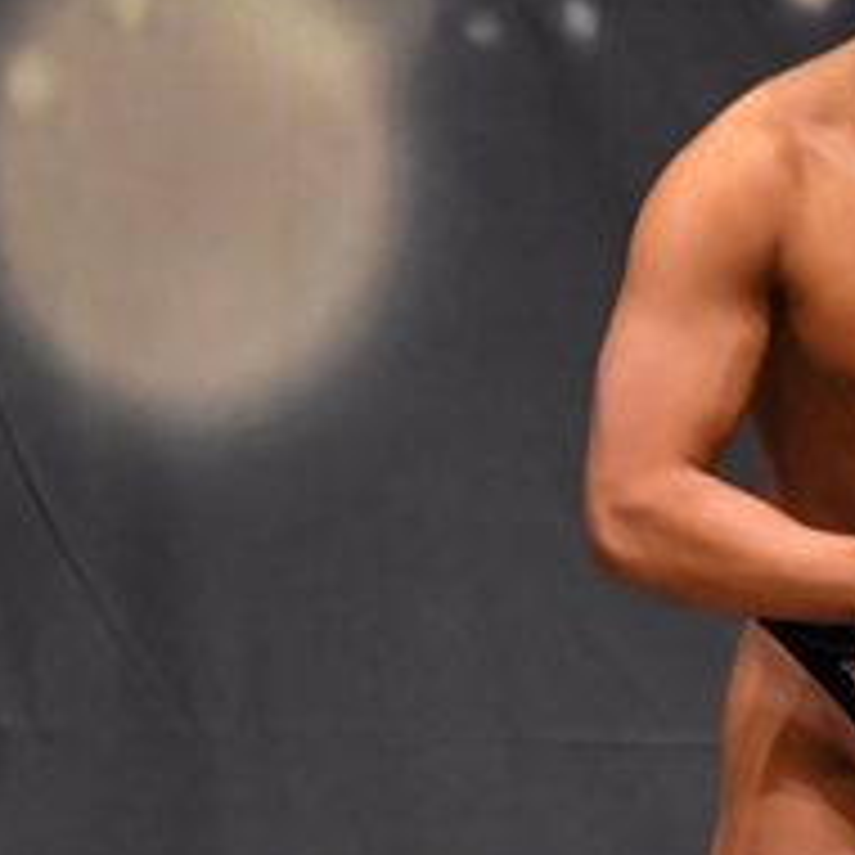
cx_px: 1006
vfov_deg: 2.0
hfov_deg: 2.0
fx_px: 24731
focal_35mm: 885
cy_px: 783
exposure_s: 1/400
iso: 6400
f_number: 5.6
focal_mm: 170
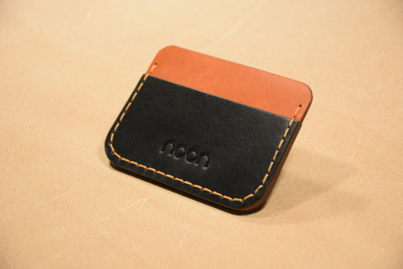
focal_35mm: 135
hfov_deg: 15.2
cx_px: 202
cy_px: 134
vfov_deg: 10.2
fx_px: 1511
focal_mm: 90
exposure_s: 1/125
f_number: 5.6
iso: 400
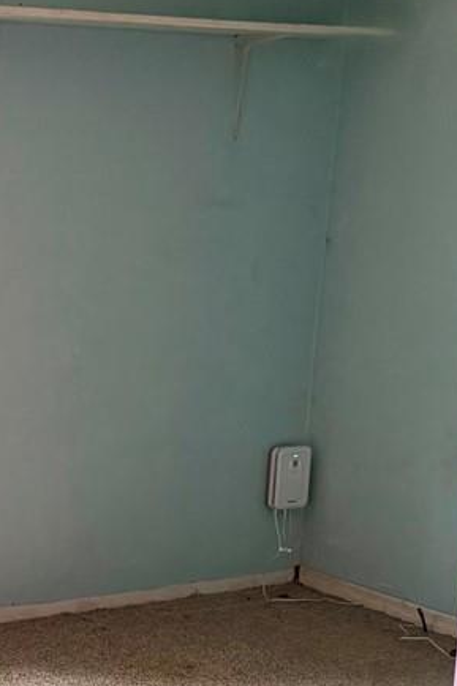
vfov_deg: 22.1
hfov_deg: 14.3
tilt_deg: -9.4
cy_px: 395
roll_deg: -2.1
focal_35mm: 92
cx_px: -130
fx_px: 1753
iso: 250
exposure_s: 1/120
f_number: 1.78
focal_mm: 6.76
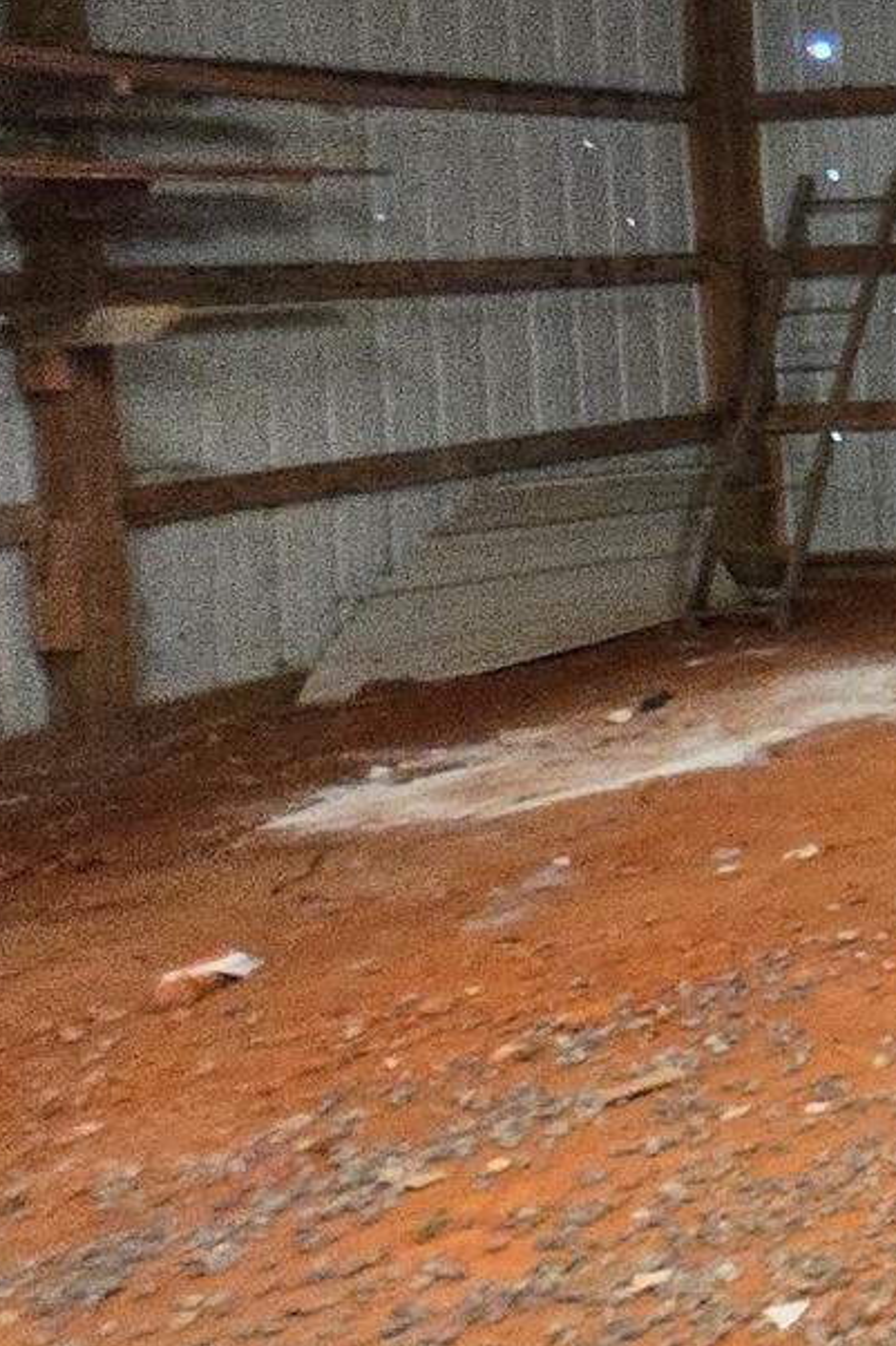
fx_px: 1718
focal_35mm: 46
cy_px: 277
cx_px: 2145
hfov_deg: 15.3
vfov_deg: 41.0
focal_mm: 1.7
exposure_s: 1/60
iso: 400
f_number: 2.2
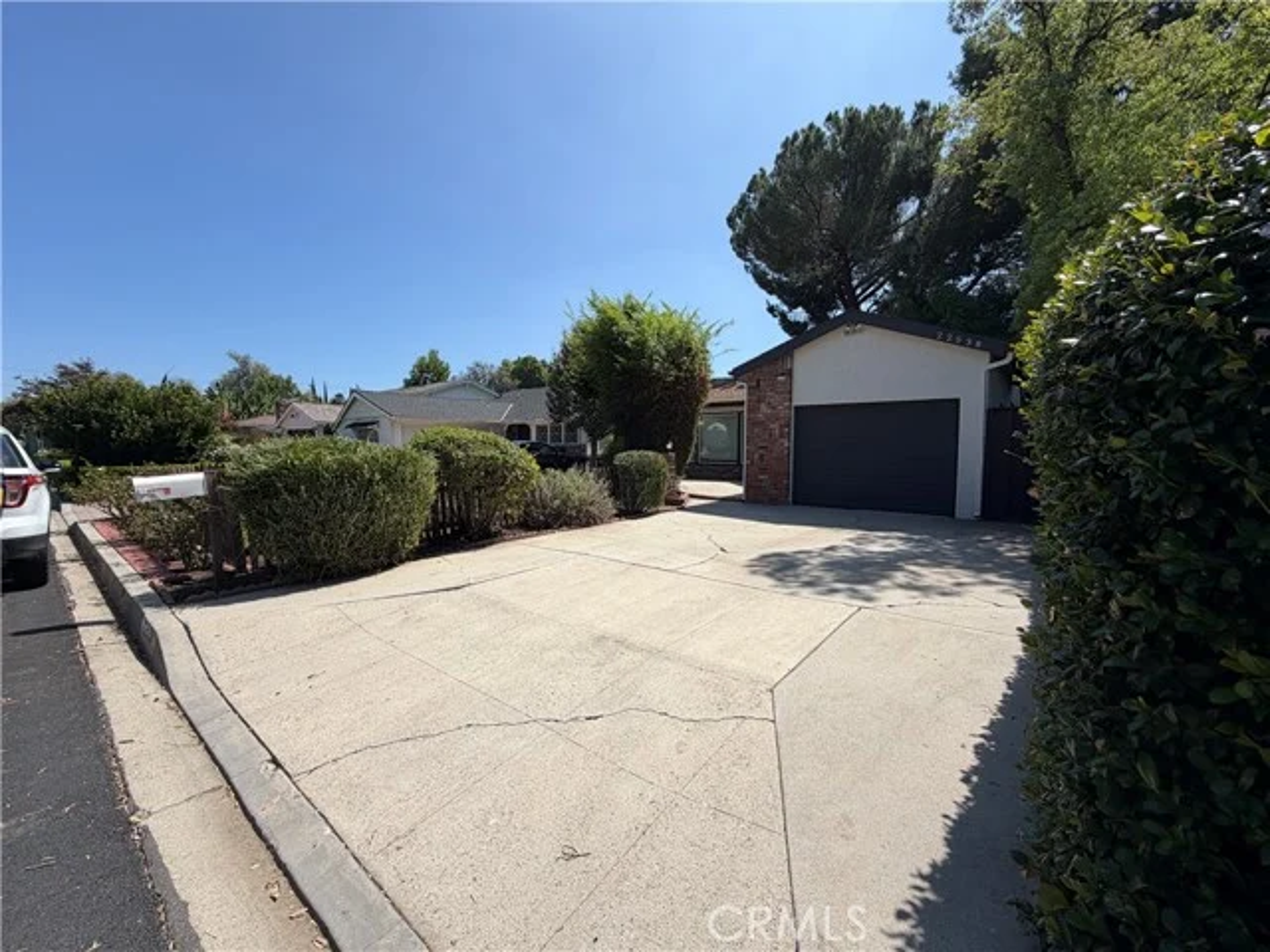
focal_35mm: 14
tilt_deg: -3.8
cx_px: 635
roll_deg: -0.4
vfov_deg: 85.7
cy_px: 476
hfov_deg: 102.1
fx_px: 514
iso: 20
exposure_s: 1/955
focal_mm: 2.22
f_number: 2.2
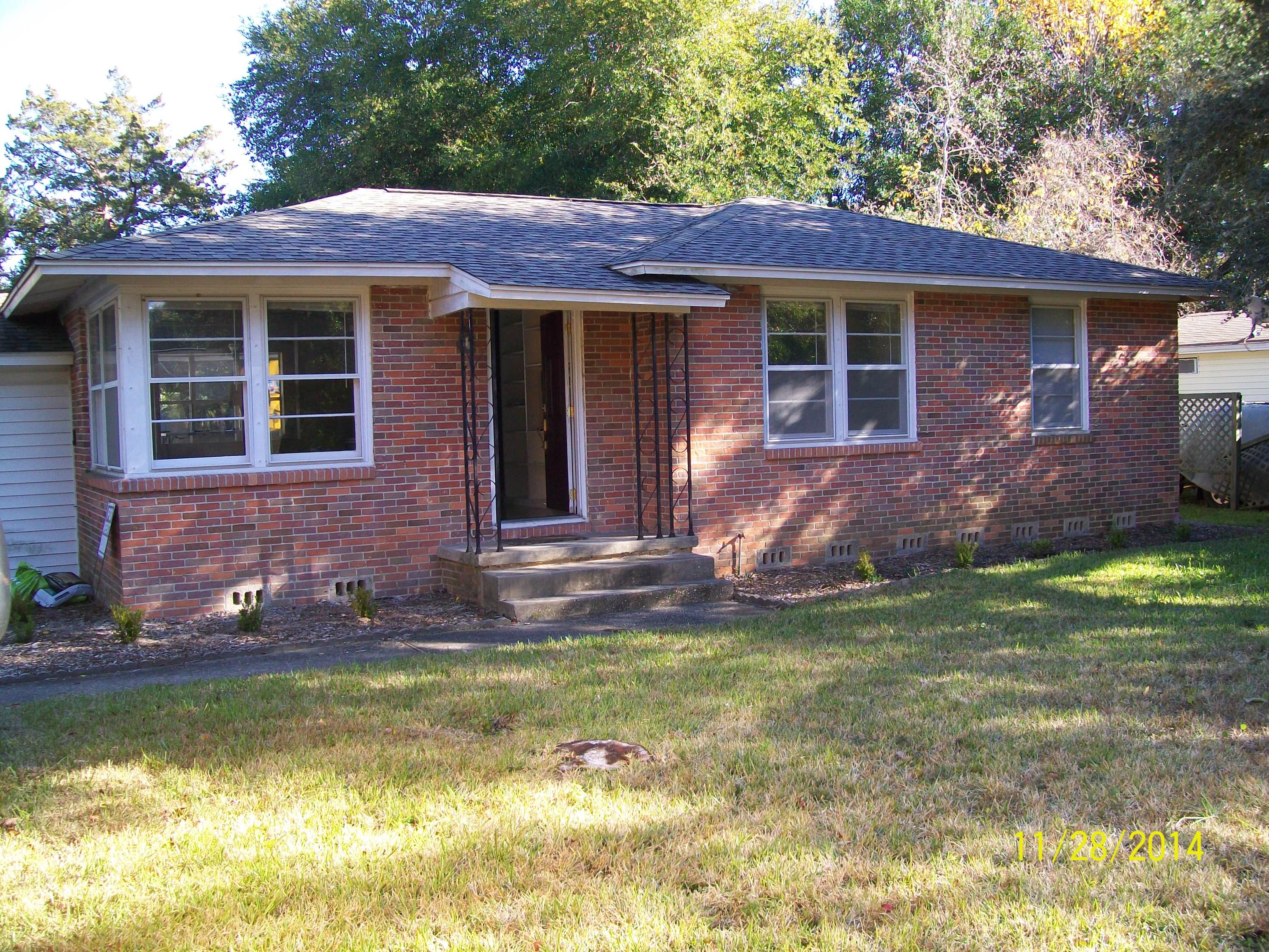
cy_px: 476
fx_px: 1246
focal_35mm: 34
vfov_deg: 41.8
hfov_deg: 54.0
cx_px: 634
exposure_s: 1/125
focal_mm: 6.1
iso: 64
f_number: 2.7
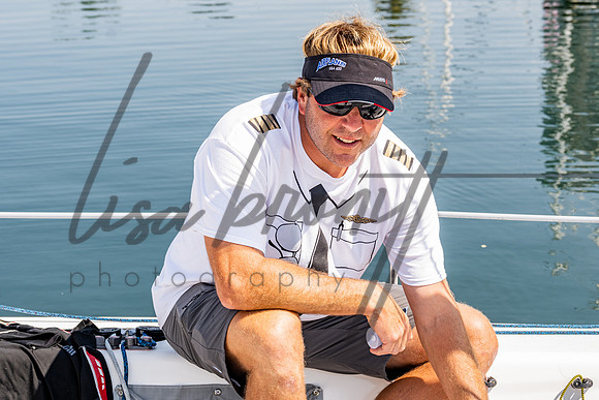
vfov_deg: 16.0
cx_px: 252
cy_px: 146
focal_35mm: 85
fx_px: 1416
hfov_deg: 23.9
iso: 125
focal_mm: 60
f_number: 6.3
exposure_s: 1/320
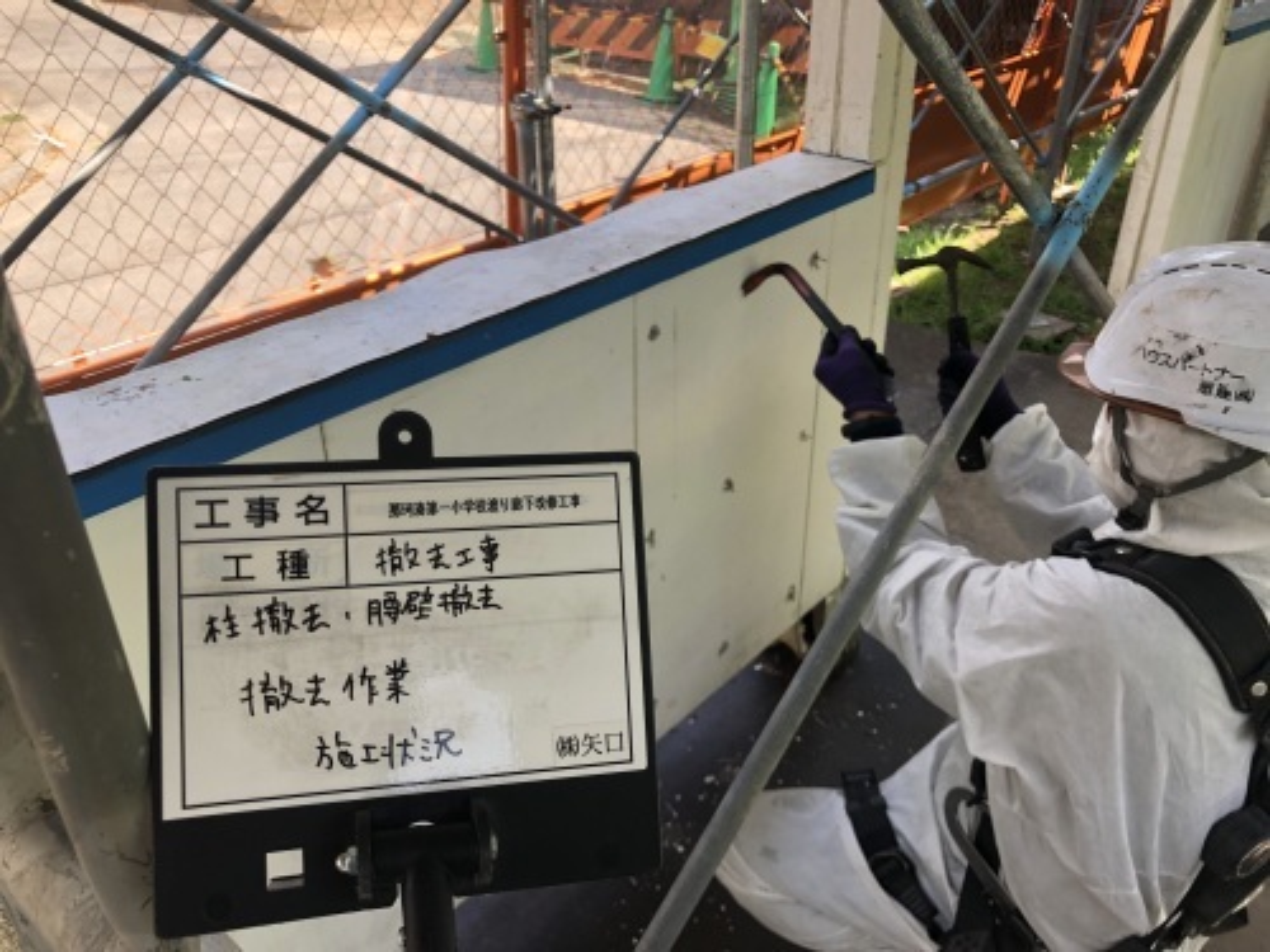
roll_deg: +1.6
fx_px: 1027
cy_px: 476
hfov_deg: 63.4
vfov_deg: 49.7
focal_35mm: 28
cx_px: 635
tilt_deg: -30.8
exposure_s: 1/120
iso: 25
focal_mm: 4
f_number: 1.8
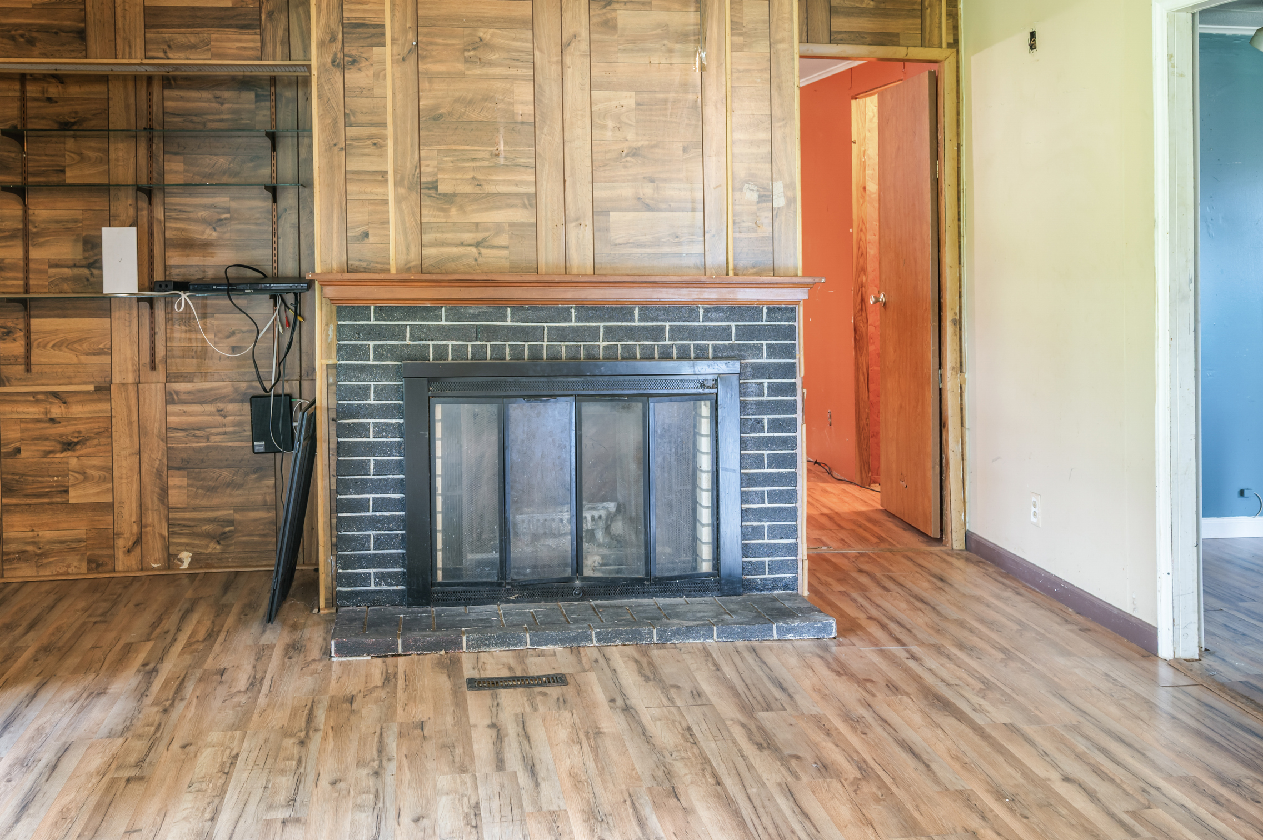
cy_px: 434
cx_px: 600
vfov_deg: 39.9
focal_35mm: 33
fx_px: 1157
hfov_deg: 57.2
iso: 500
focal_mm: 30
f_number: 8
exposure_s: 1.6
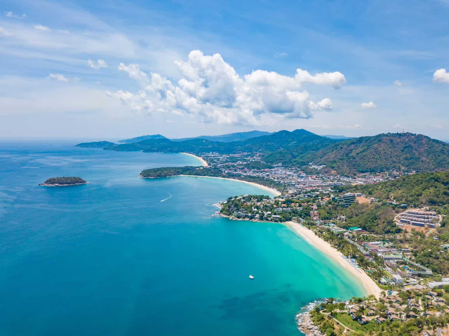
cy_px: 168
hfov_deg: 67.3
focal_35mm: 26
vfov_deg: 53.0
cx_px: 224
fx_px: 337
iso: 100
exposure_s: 1/2000
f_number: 2.2
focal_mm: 4.7
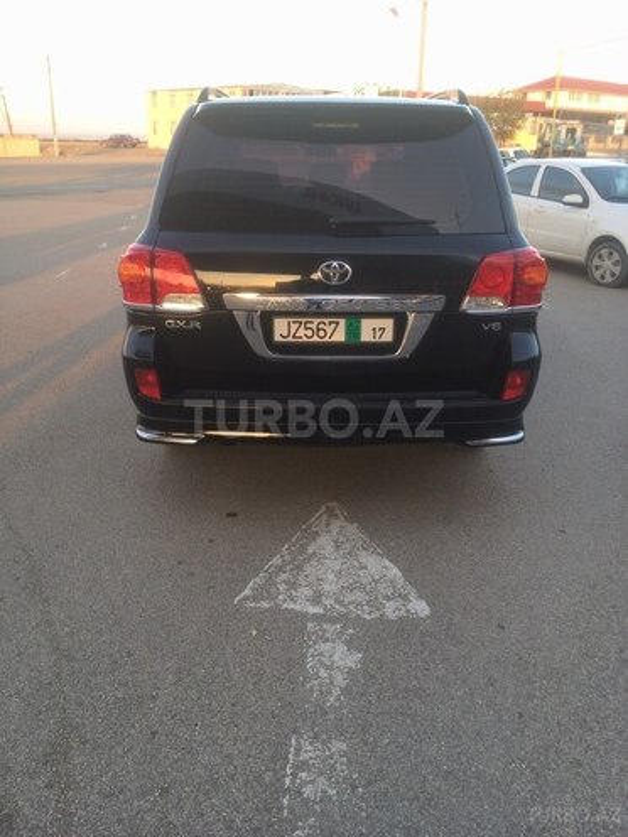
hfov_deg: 48.2
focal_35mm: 29
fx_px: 701
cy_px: 418
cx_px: 314
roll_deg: -4.3
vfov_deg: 61.7
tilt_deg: -21.7
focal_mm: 4.15
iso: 32
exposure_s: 1/100
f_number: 2.2
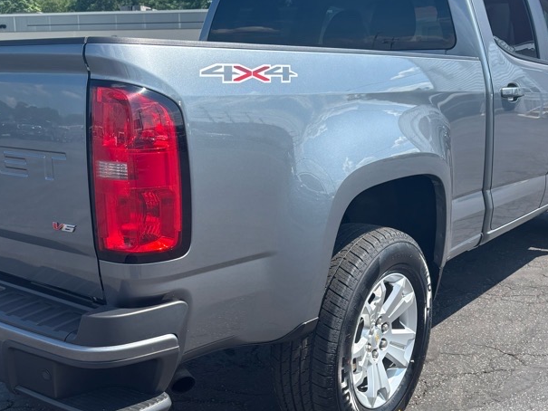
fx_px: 697
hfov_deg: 42.8
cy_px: 224
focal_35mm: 44
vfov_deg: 32.9
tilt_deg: -12.8
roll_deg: +0.9
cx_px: 226
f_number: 1.6
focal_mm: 5.96
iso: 50
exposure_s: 1/1667
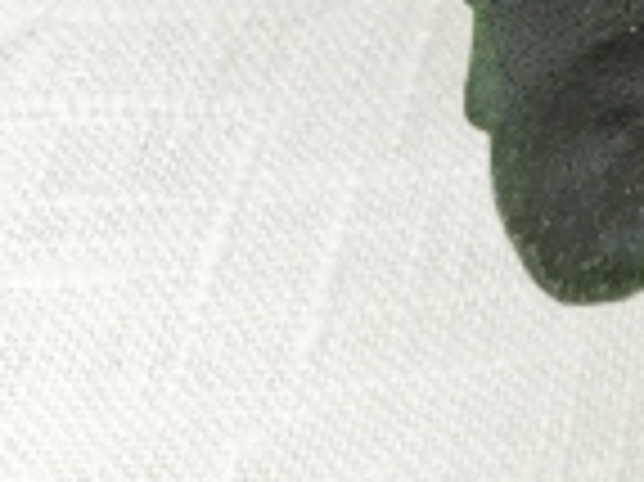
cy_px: -847
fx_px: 3011
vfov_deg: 8.1
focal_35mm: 162
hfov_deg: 10.6
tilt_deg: -32.7
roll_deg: +0.1
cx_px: 1518
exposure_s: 1/50
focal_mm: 4.15
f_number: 2.2
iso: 32
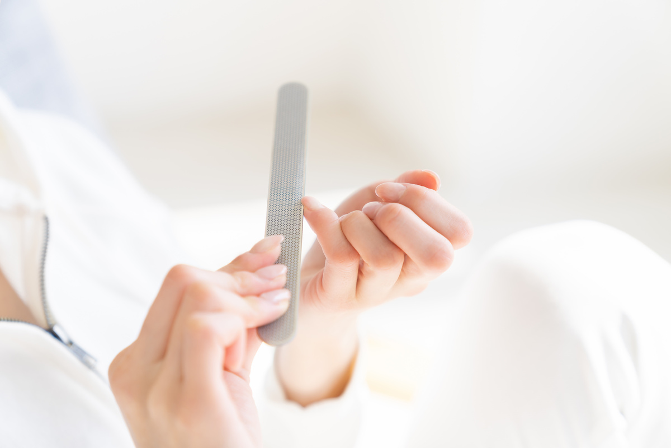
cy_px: 224
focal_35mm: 70
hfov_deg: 28.8
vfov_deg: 19.5
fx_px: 1305
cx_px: 336
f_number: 3.2
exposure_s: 1/200
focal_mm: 70
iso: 100
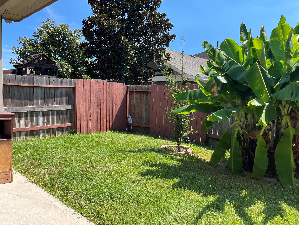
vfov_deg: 53.1
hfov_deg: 67.3
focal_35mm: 26
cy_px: 112
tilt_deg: -5.0
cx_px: 150
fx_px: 225
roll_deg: -1.5
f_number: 1.6
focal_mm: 5.1
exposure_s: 1/1339
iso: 50
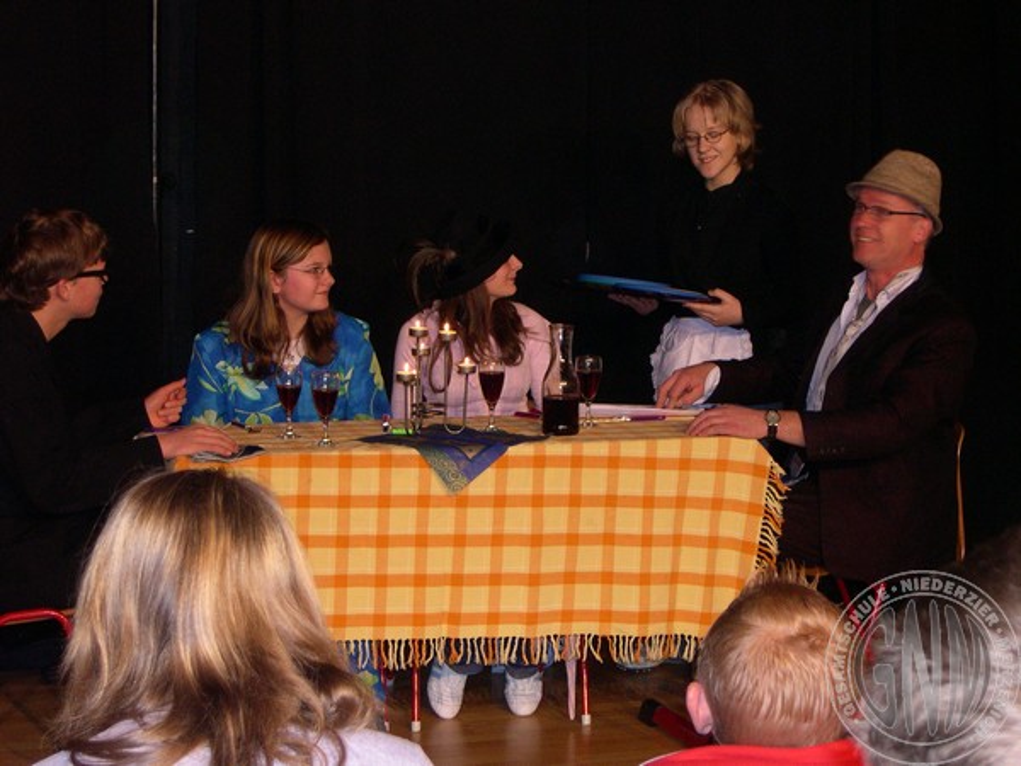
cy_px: 383
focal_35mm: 82
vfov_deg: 18.0
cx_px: 510
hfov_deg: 23.8
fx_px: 2419
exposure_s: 1/60
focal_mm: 17.4
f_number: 4.1
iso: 400
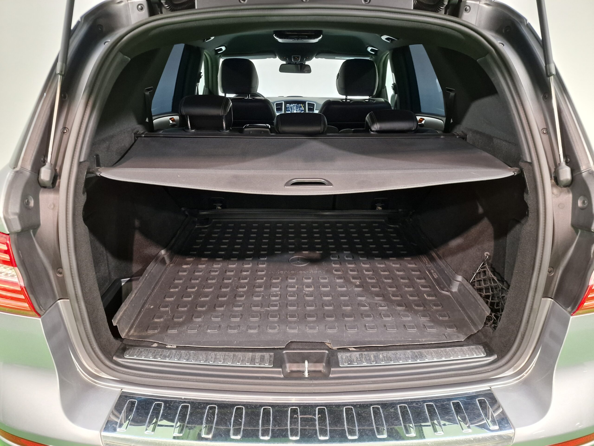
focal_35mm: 23
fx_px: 395
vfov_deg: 58.9
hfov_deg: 73.9
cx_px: 297
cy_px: 223
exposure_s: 1/33
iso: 400
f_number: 1.8
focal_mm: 6.4
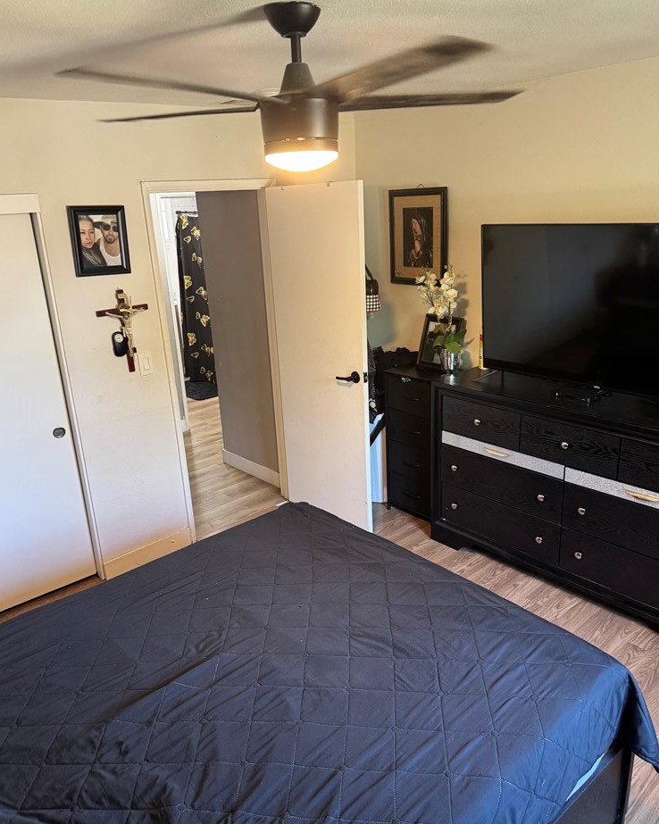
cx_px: 323
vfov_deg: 66.0
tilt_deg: -17.9
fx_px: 634
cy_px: 417
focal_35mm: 26
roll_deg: +3.7
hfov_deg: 54.9
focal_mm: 6.76
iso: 320
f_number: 1.78
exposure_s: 1/60
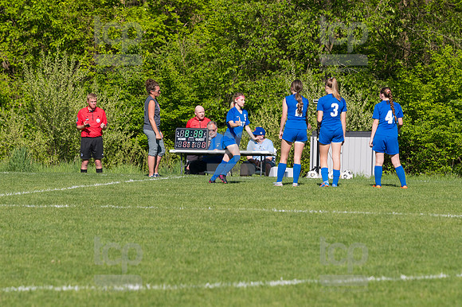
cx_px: 231
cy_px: 154
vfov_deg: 4.6
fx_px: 3848
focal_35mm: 300
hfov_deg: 6.9
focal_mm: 200
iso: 250
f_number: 5.6
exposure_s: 1/1600
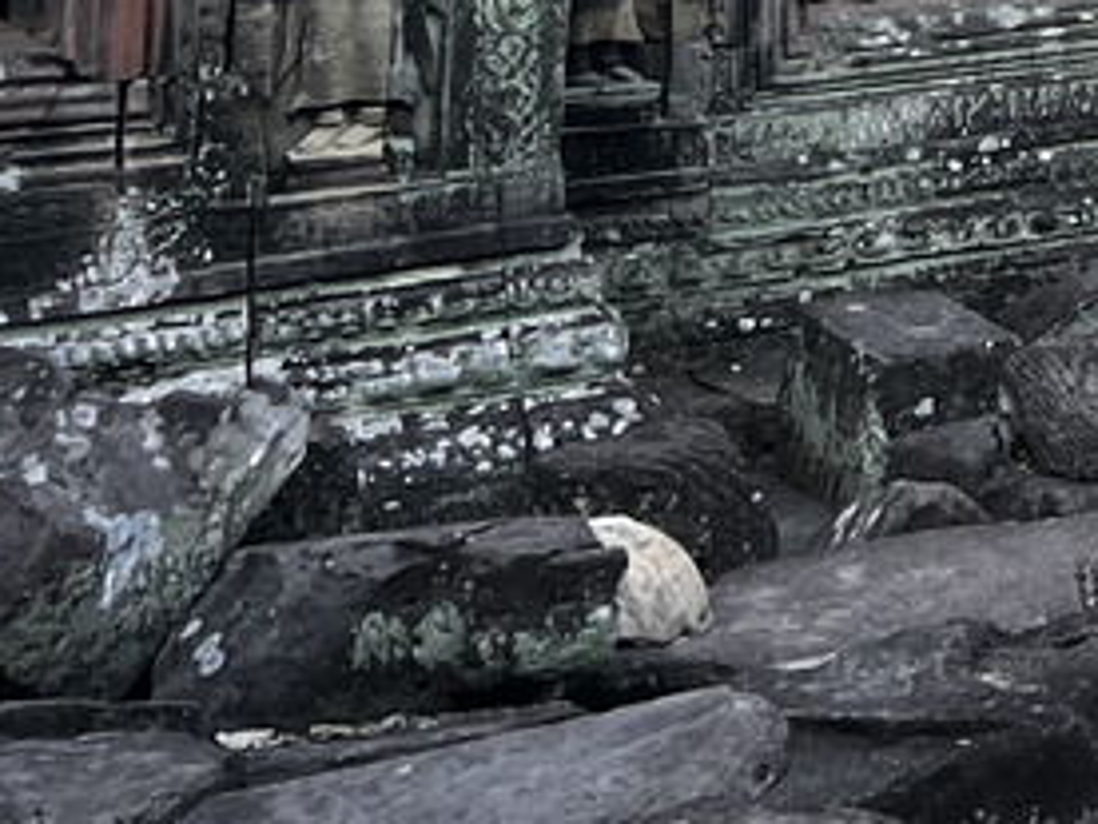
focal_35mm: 113
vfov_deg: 11.5
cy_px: -951
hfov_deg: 15.0
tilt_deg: +7.6
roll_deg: +2.4
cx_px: 1997
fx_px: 3584
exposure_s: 1/490
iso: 50
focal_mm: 5.7
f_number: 1.5
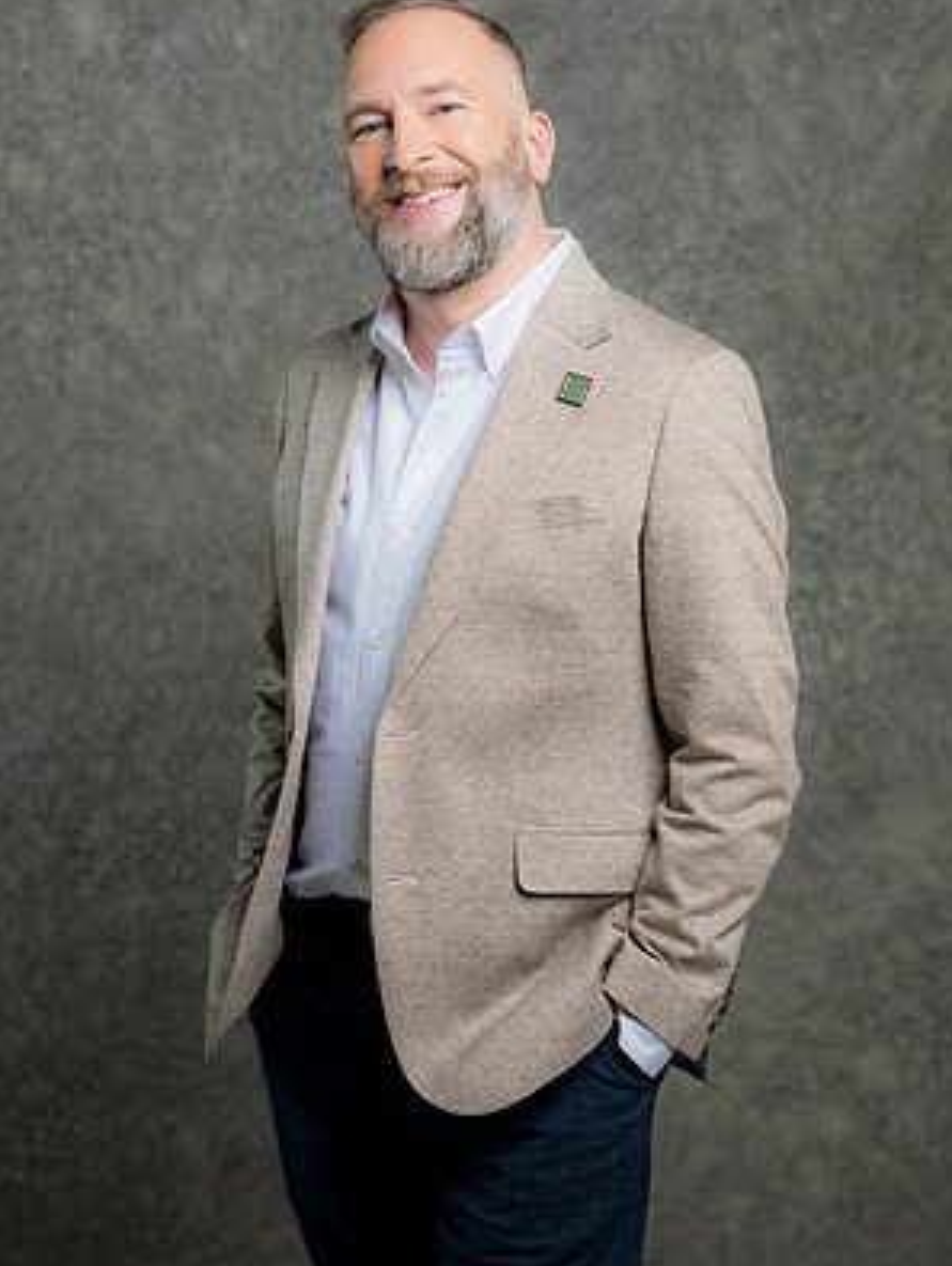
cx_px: 478
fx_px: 3405
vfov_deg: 21.1
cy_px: 580
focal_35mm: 93
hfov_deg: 15.9
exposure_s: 1/200
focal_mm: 85
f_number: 5
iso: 125
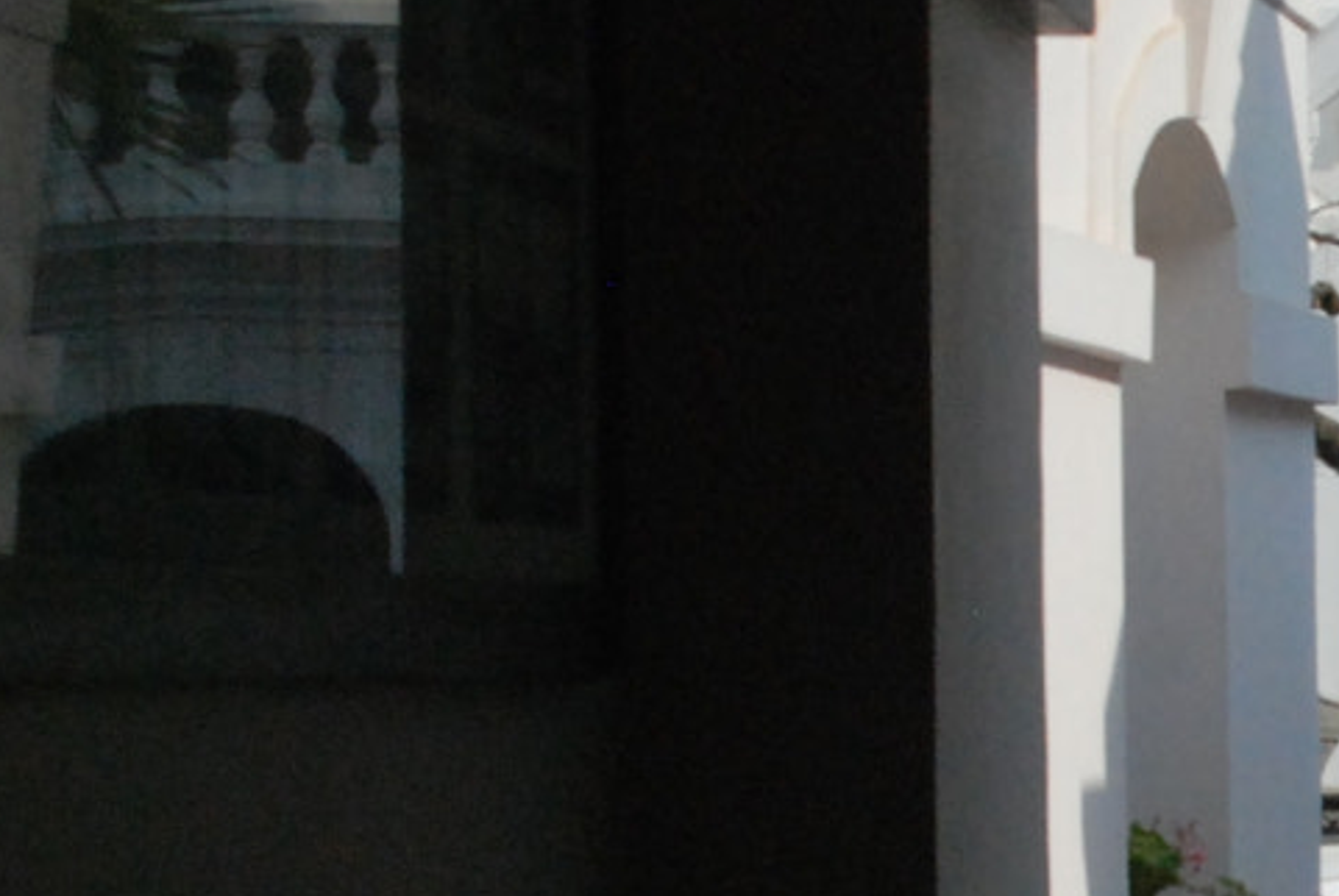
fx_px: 6666
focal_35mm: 179
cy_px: 906
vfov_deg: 7.7
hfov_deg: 11.1
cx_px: 1876
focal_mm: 28
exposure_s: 1/800
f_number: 14
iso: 1000
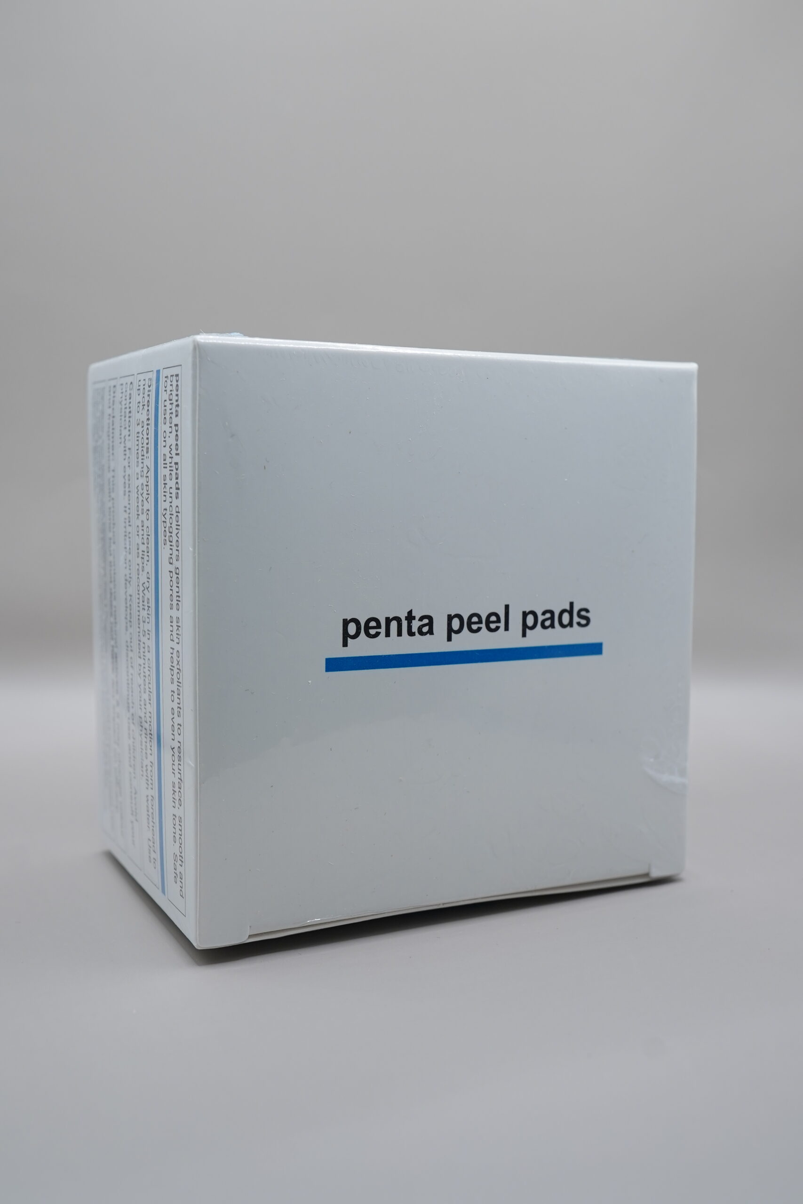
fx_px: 1204
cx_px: 402
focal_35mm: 36
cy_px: 602
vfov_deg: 53.1
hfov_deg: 36.9
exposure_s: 1/80
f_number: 6.3
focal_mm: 24
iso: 250
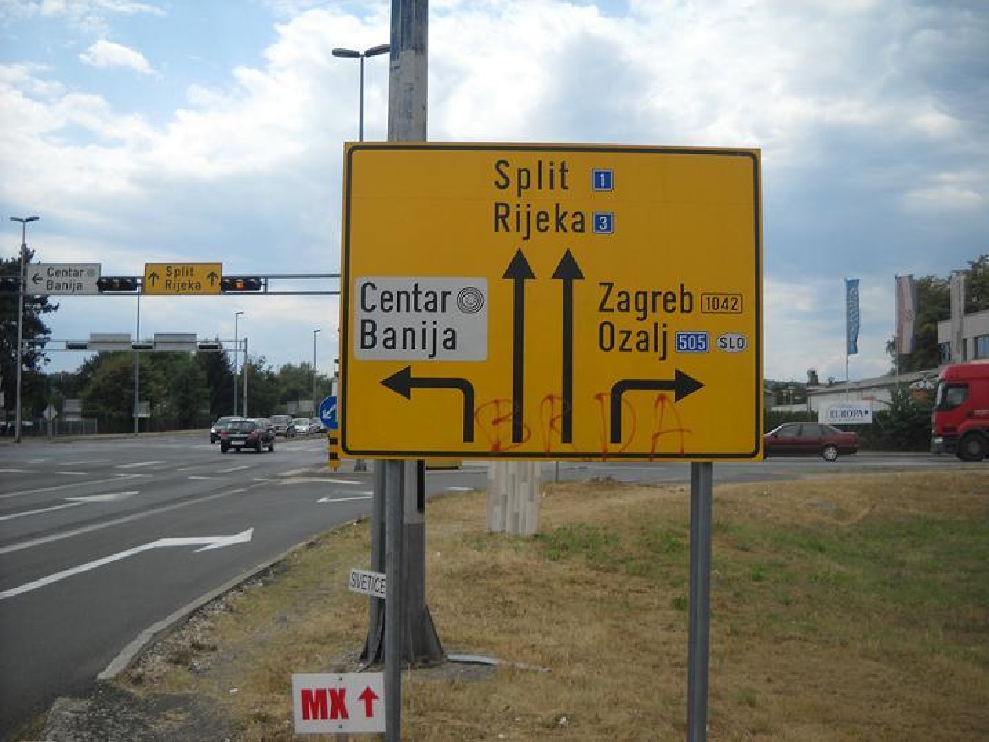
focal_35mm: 41
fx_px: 1172
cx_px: 494
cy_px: 371
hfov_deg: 45.8
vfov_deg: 35.1
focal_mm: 6.72
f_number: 5.5
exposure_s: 1/296
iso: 64
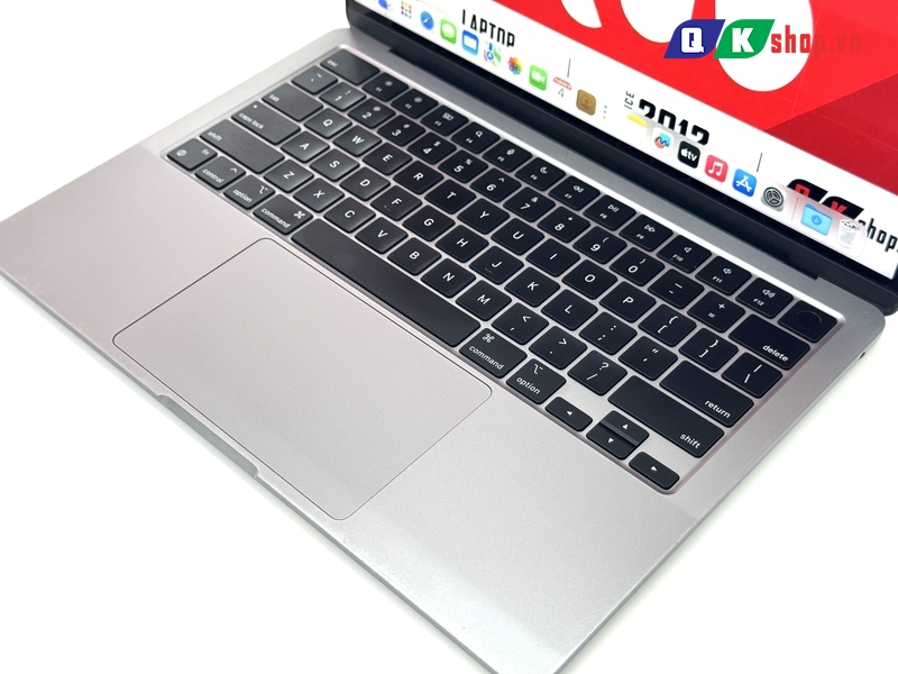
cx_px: 449
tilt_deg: -46.8
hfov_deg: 39.7
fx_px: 1245
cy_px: 337
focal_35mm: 48
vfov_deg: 30.3
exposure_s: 1/100
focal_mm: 6.76
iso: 64
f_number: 1.78
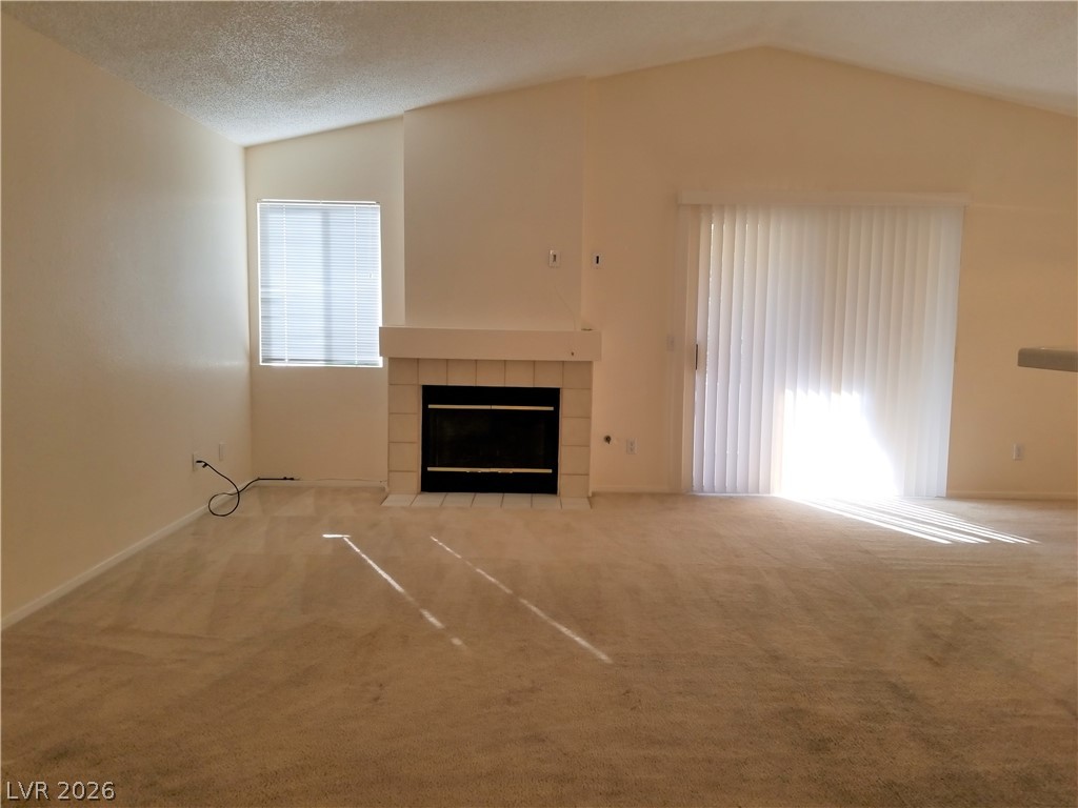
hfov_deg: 67.3
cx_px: 539
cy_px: 404
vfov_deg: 53.1
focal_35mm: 26
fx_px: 810
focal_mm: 4.25
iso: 50
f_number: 1.7
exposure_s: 1/126
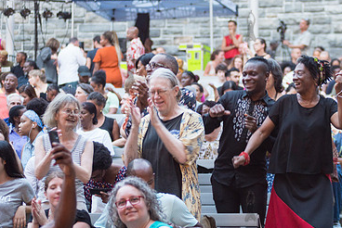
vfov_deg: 10.9
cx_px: 250
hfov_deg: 16.2
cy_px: 115
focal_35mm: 126
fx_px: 1198
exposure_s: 1/40
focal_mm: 80
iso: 3200
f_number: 2.8
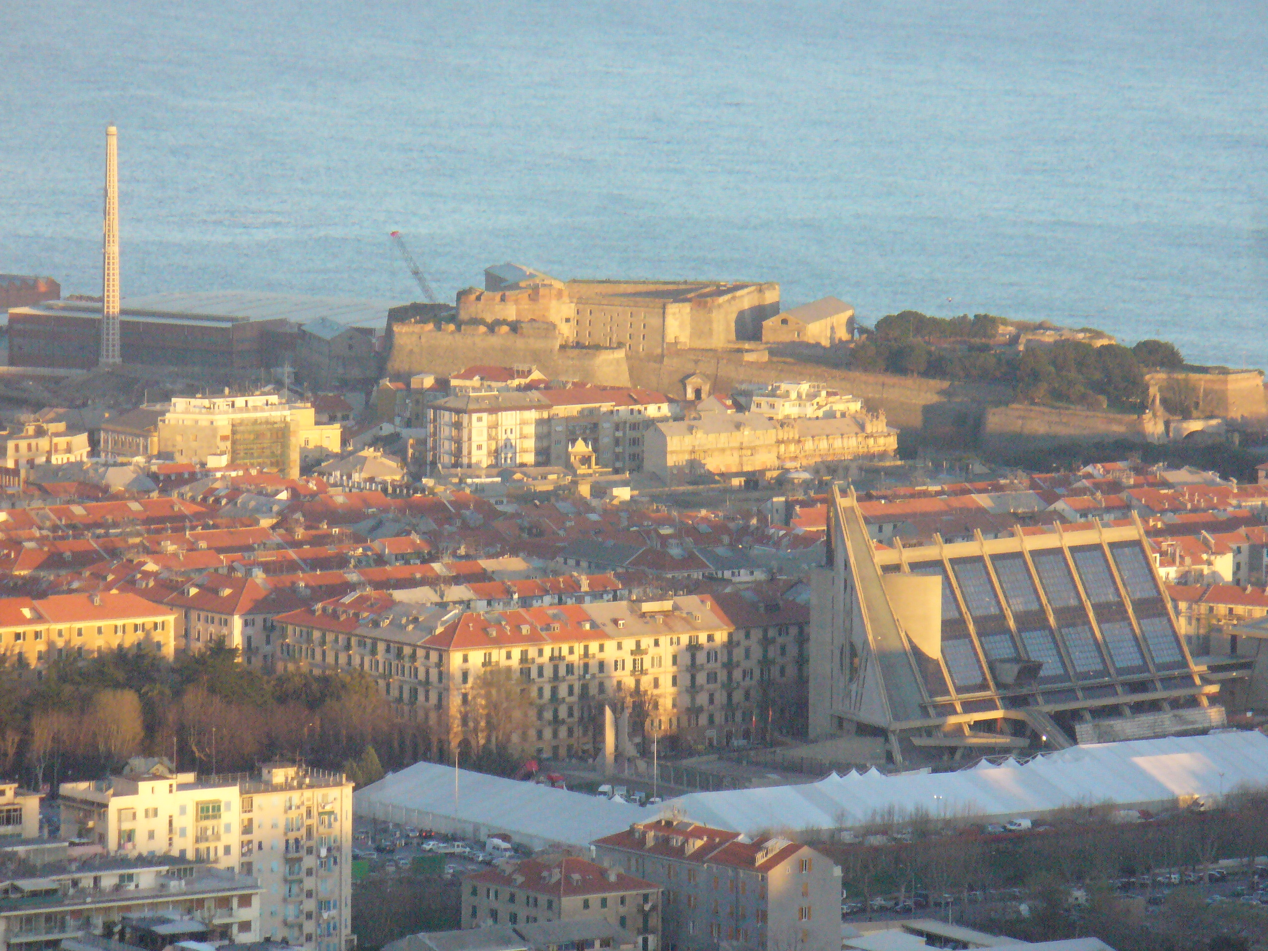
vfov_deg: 6.7
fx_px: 8132
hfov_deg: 8.9
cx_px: 634
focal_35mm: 222
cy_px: 476
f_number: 9
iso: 400
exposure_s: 1/125
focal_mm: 36.6
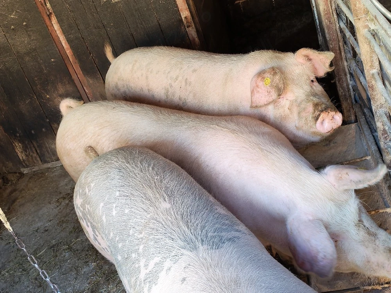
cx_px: 196
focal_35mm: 42
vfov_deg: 34.3
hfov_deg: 44.8
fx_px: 474
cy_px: 146
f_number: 1.9
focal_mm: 6.12
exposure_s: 1/100
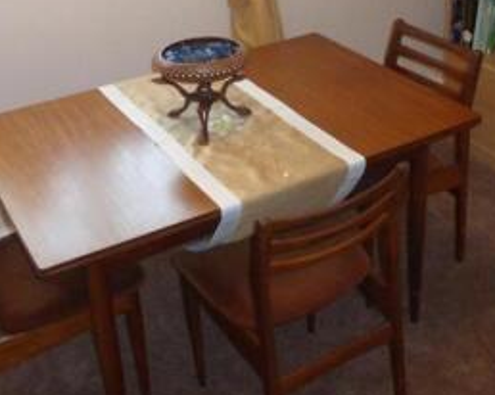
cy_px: 89
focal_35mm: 53
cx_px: 281
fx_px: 776
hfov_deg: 35.3
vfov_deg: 28.1
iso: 640
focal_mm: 4.3
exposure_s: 1/60
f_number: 3.3
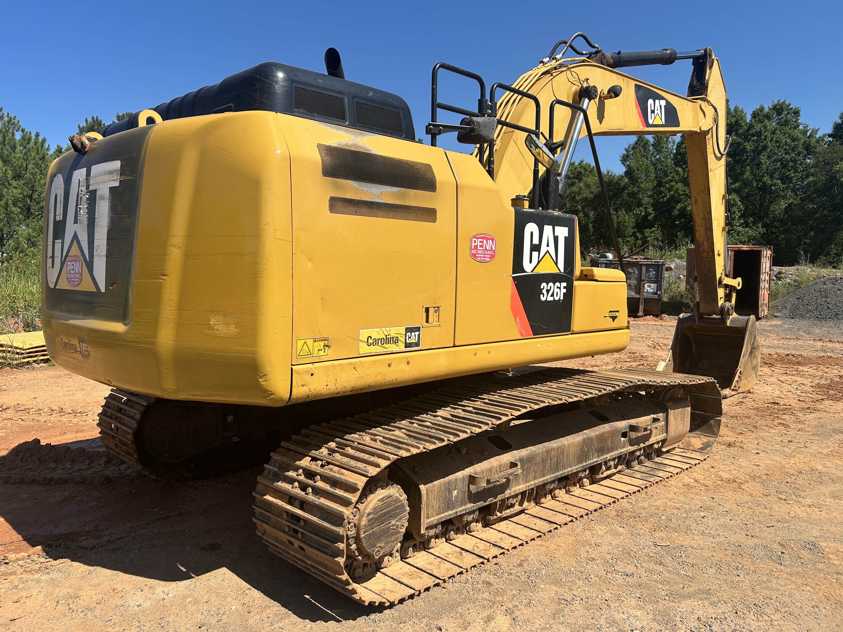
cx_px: 422
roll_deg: +1.3
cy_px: 316
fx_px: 633
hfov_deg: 67.3
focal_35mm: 26
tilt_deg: -3.2
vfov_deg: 53.1
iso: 50
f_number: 1.5
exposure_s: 1/3704
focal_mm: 5.7
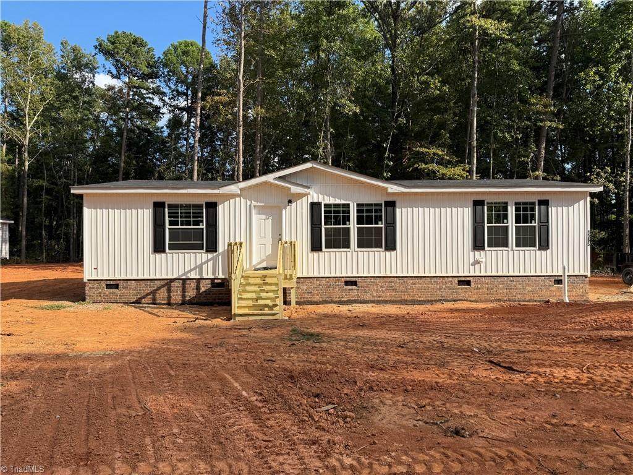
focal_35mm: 24
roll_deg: +0.4
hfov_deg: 71.6
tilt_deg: +1.2
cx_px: 316
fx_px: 439
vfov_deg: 56.8
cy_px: 238
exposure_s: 1/2445
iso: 80
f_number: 1.78
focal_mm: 6.76
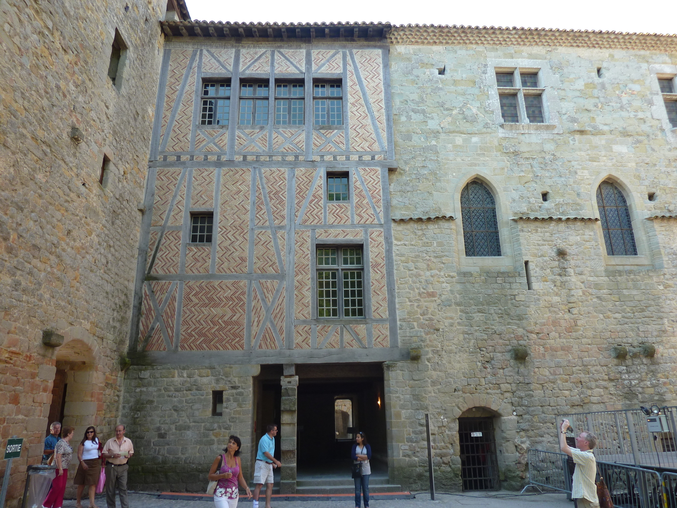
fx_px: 489
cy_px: 254
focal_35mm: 25
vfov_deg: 54.9
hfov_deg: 69.4
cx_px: 338
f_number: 3.3
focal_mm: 4.1
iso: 80
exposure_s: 1/100
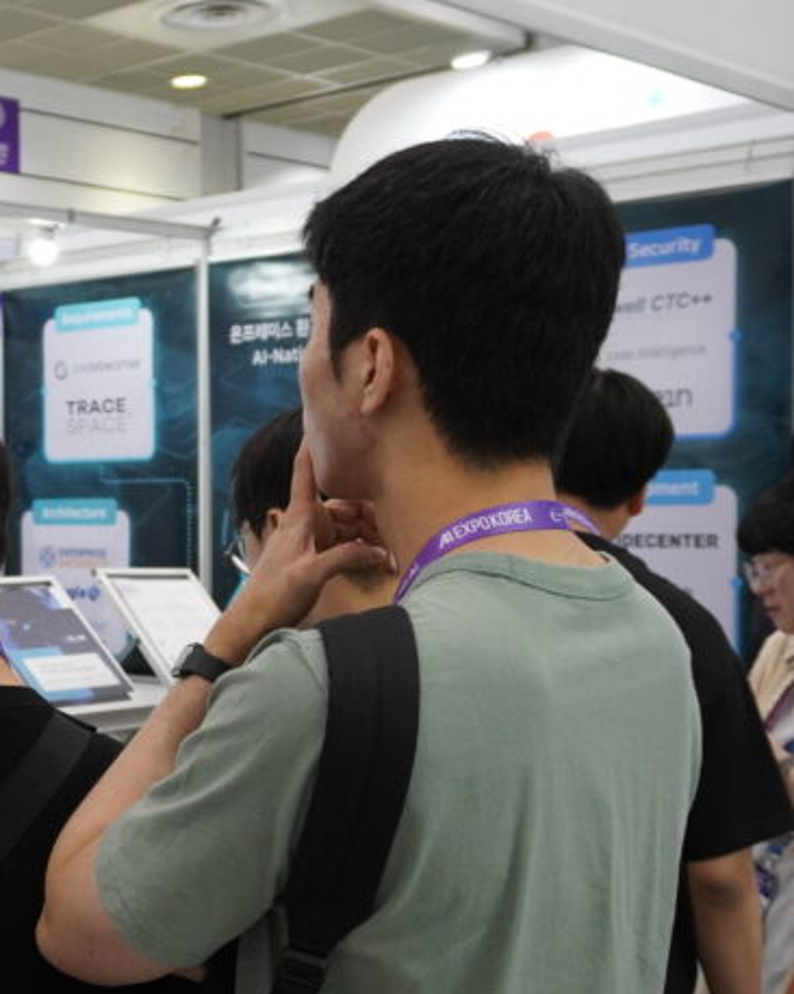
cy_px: 598
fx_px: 1852
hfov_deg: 23.0
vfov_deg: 30.0
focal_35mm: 63
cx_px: -39
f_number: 4
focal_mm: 20
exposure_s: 1/200
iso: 1600
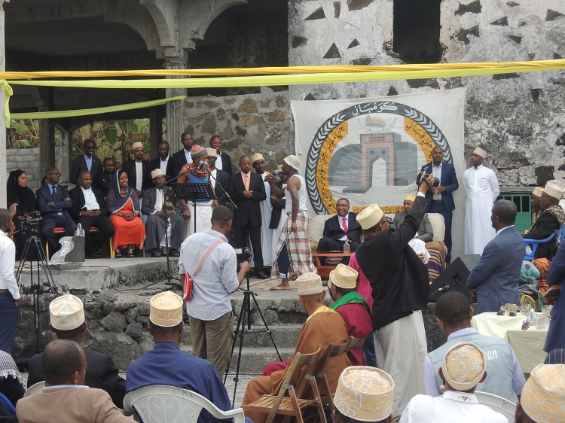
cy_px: 212
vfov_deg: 21.0
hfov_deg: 27.8
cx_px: 282
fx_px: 1142
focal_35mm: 70
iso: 400
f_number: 4.5
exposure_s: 1/60
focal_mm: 12.5
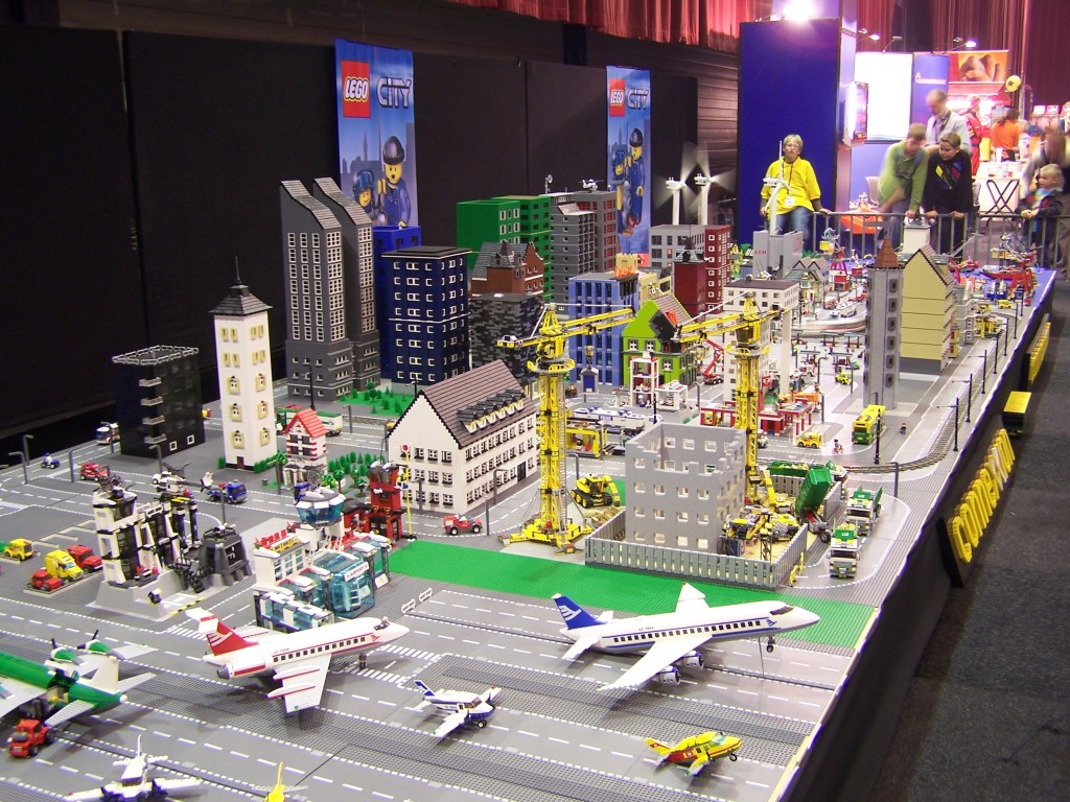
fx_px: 1175
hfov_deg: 49.0
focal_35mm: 38
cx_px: 535
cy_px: 401
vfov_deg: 37.7
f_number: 2.8
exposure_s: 1/3
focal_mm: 6.3
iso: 80
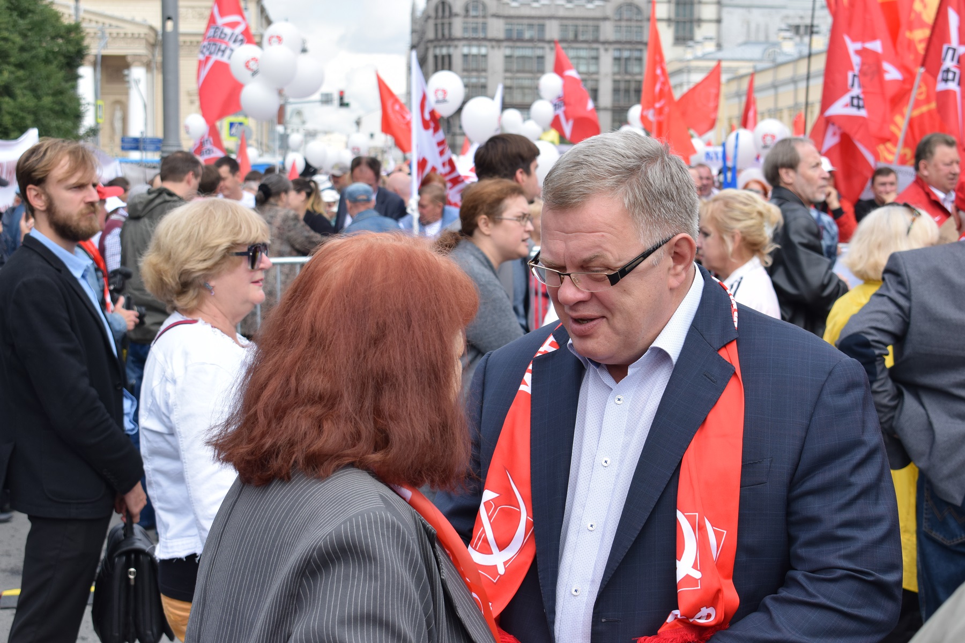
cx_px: 482
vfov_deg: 18.9
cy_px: 322
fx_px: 1930
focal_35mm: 72
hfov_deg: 28.1
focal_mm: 48
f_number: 9
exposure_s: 1/320
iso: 200
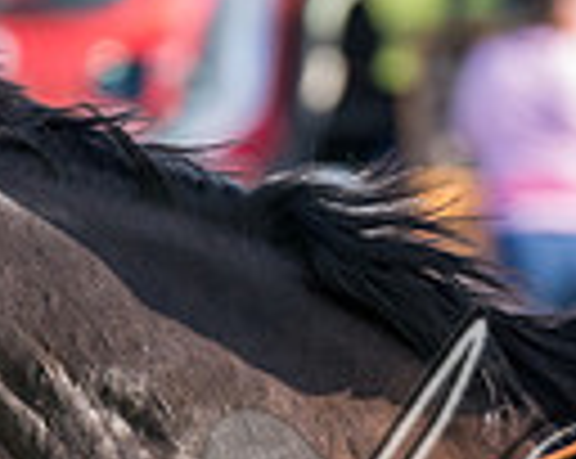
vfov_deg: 1.3
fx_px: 19507
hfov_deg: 1.7
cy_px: 205
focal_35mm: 1146
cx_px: 617
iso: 400
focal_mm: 200
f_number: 4
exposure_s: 1/1250
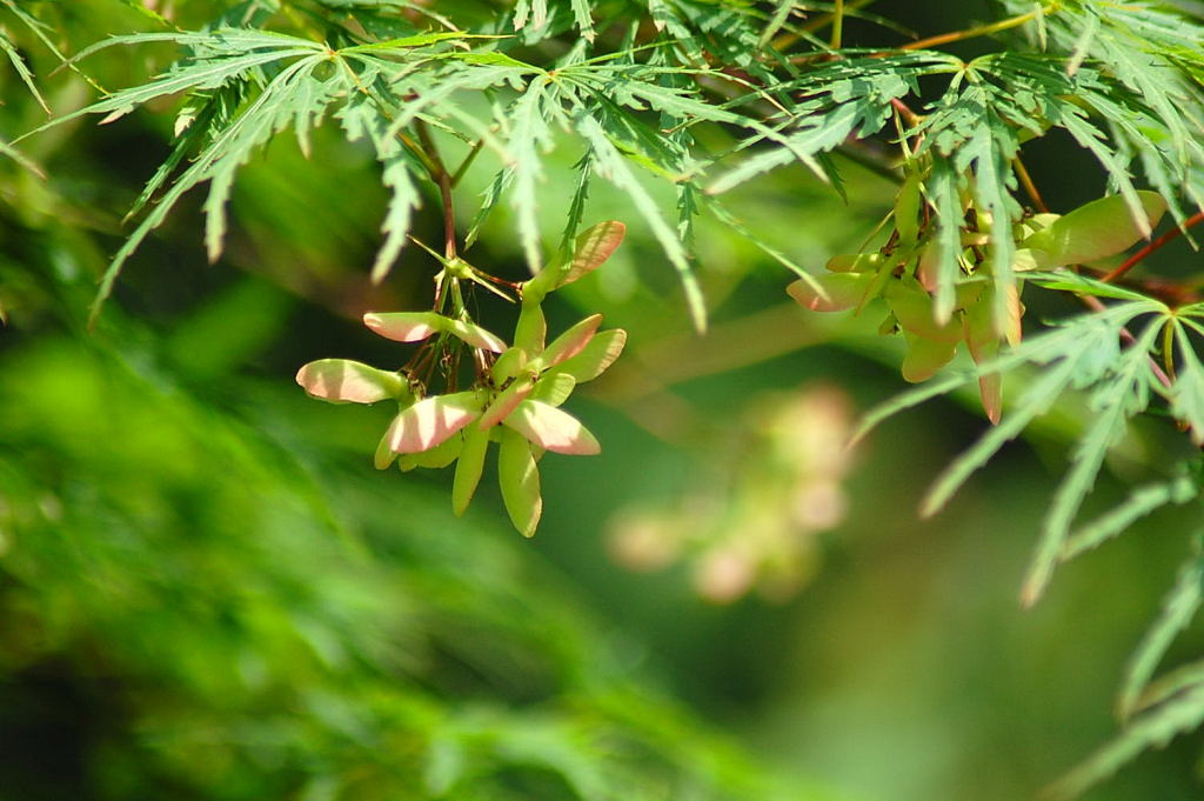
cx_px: 602
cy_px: 400
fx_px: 15038
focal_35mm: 450
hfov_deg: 4.6
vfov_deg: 3.1
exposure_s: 1/1000
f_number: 5.6
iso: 400
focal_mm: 300
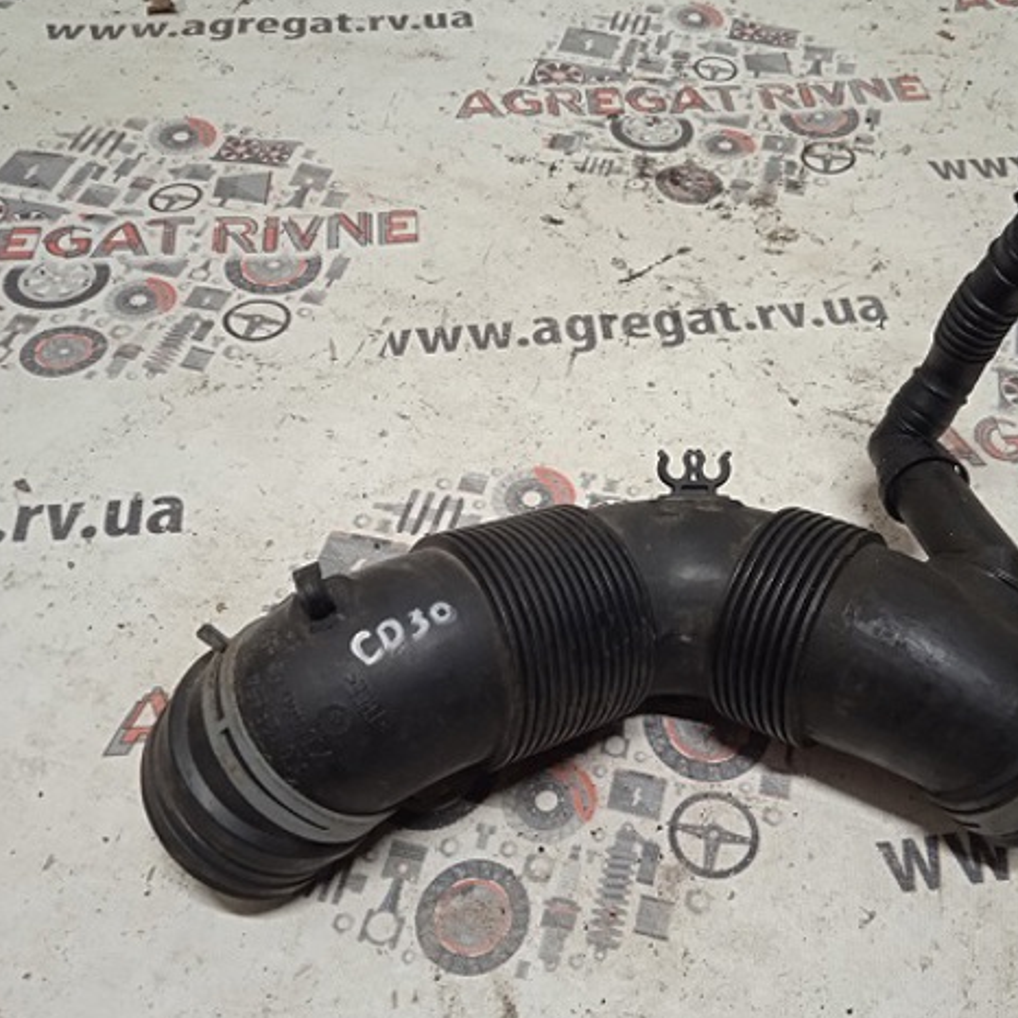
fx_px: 1131
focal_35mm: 34
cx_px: 644
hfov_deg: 47.9
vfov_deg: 48.5
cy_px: 508
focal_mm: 3.43
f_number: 2.2
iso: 461
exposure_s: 1/25
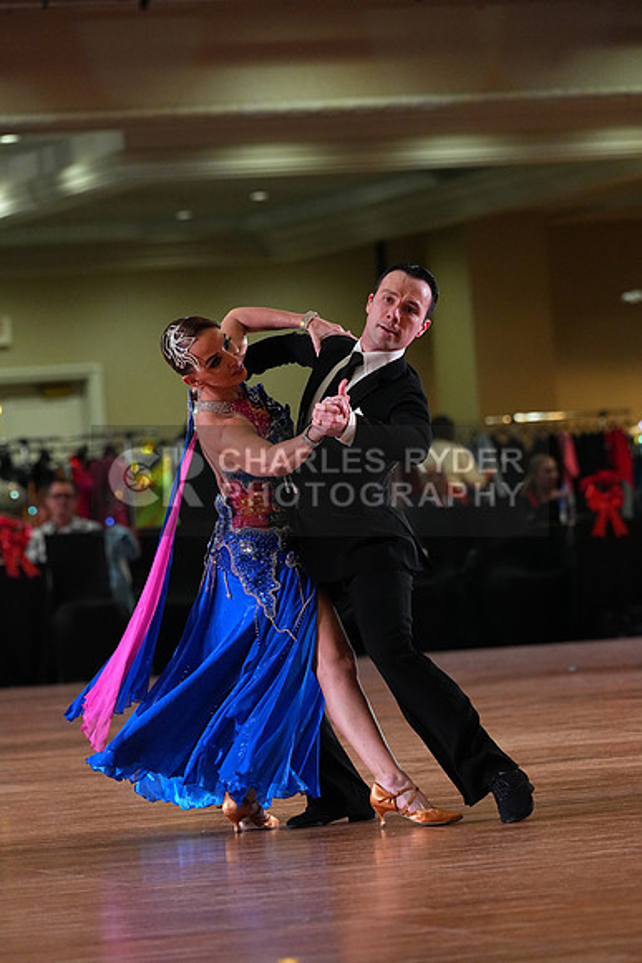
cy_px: 482
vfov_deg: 10.3
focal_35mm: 200
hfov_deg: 6.9
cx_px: 321
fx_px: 5346
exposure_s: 1/400
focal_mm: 200
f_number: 5
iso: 6400
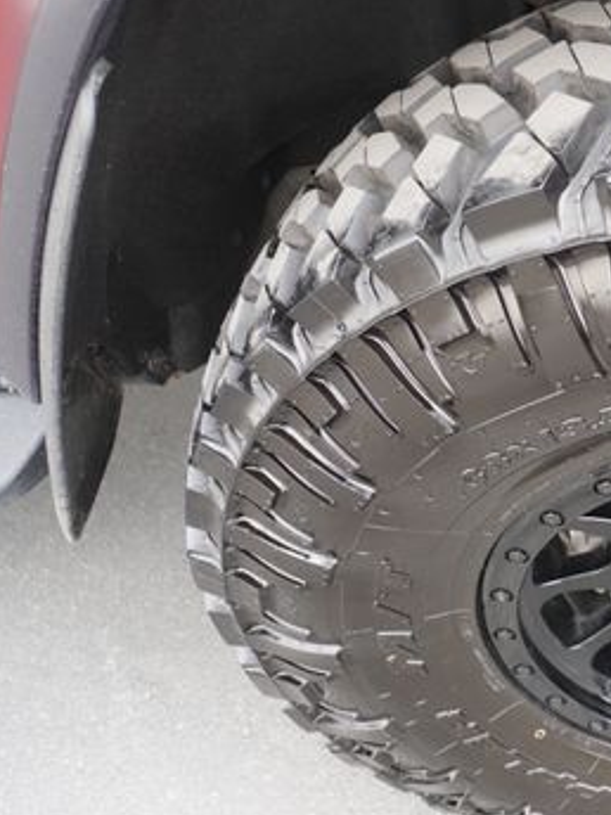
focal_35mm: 43
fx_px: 1012
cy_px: 412
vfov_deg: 43.8
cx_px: 713
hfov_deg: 29.4
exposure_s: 1/160
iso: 500
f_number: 4
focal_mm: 16
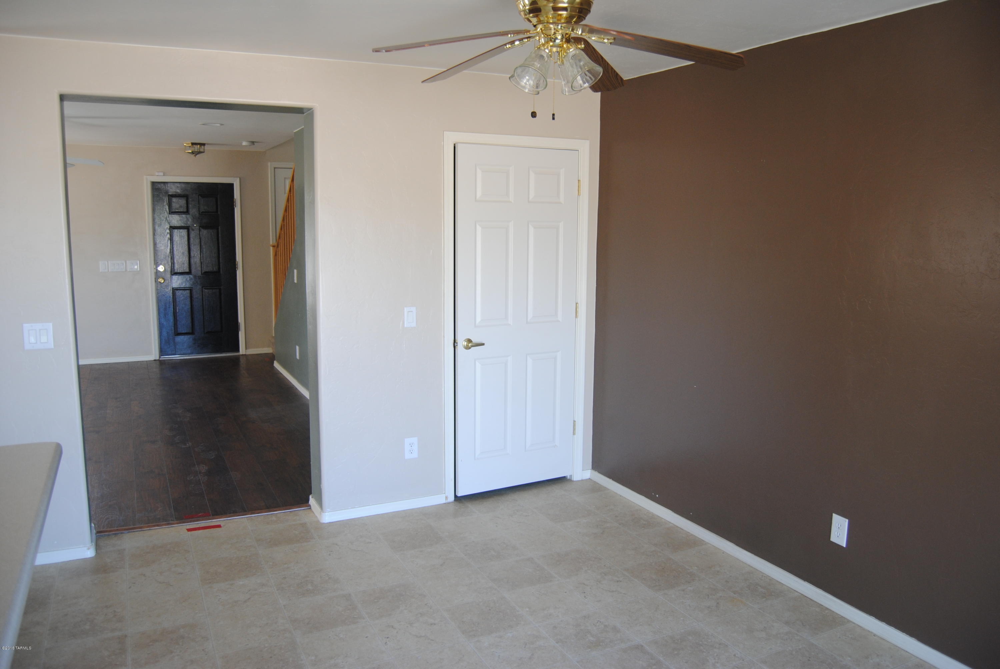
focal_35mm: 27
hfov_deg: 67.3
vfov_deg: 48.0
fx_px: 751
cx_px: 500
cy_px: 334
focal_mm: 18
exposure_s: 1/30
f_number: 3.5
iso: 200
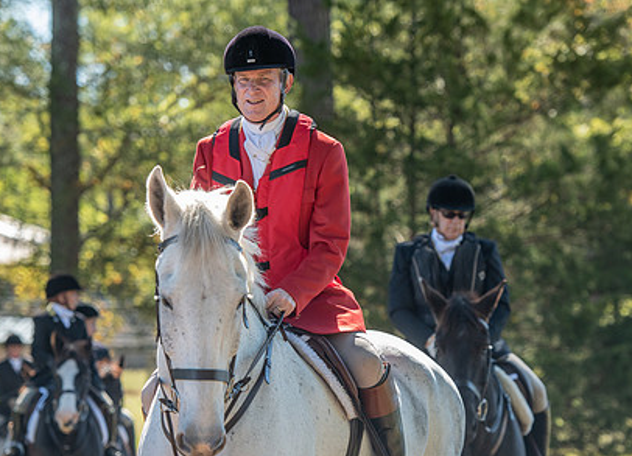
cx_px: 315
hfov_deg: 10.7
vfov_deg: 7.7
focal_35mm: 188
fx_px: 3386
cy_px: 313
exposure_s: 1/320
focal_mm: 125
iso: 280
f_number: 4
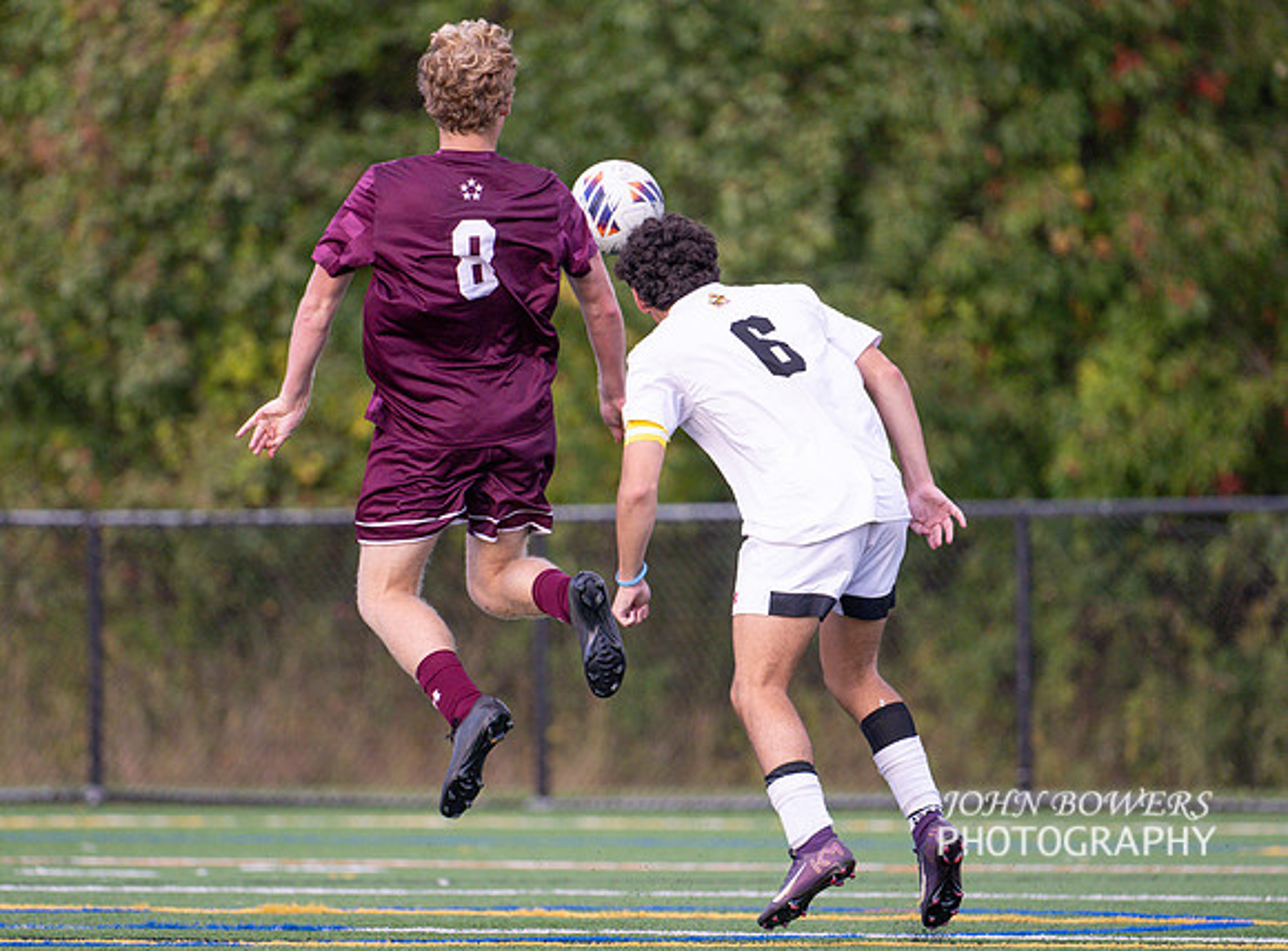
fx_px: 18444
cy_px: 553
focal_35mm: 499
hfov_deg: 4.0
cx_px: 590
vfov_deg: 3.0
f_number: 4.5
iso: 1600
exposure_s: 1/2500
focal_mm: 400
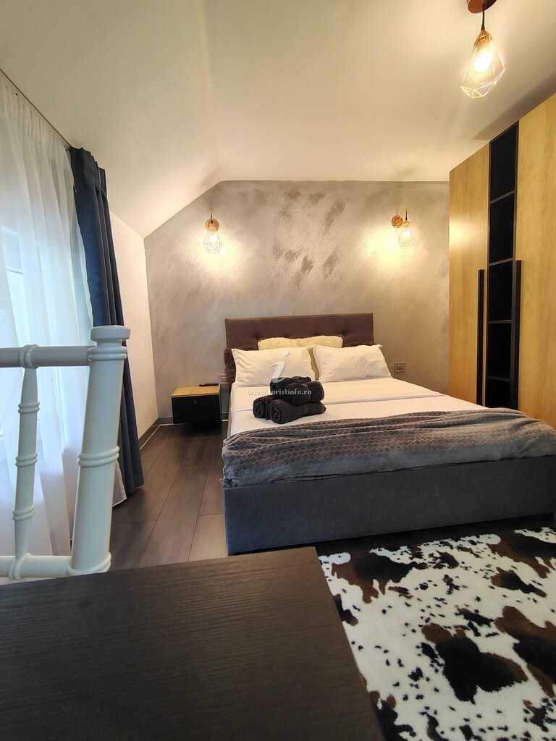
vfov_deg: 94.5
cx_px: 278
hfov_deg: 78.1
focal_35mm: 16
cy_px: 370
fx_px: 343
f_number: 2.2
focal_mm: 2.13
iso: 470
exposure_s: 1/25
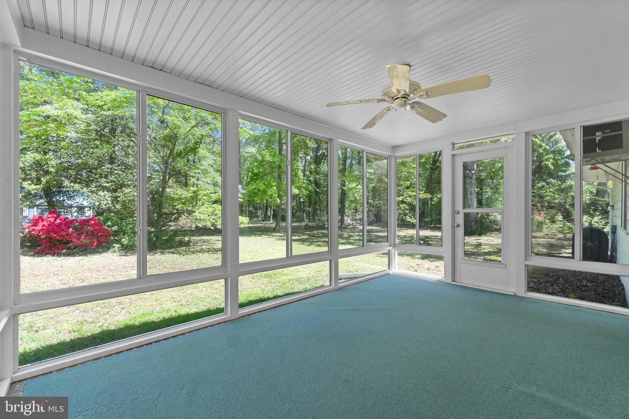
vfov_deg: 77.3
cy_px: 210
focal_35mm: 15
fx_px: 262
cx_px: 314
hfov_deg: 100.4
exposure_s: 1/13
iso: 200
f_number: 7.1
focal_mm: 10
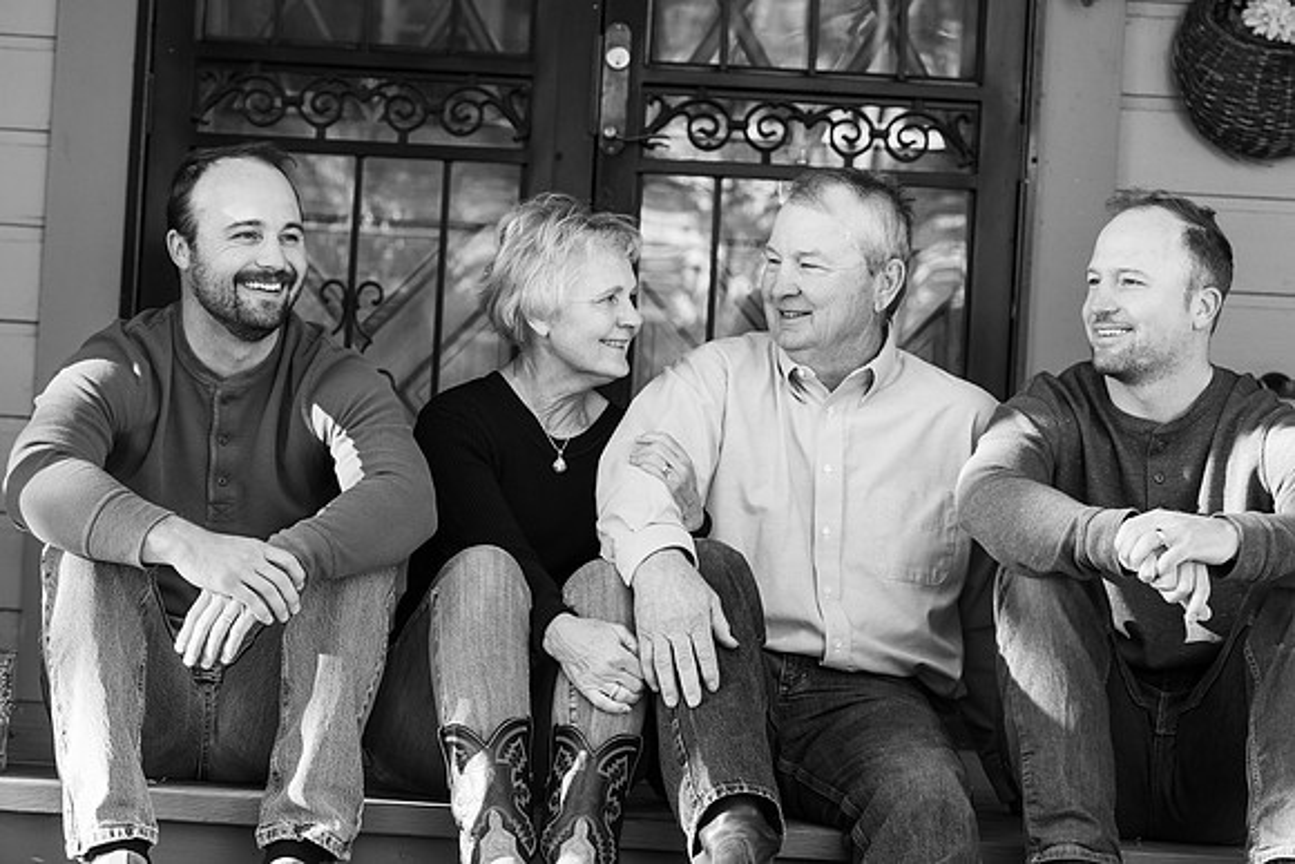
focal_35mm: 114
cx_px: 648
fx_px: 4102
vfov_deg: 12.0
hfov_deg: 17.9
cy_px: 432
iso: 1000
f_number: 5.6
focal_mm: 114
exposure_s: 1/250
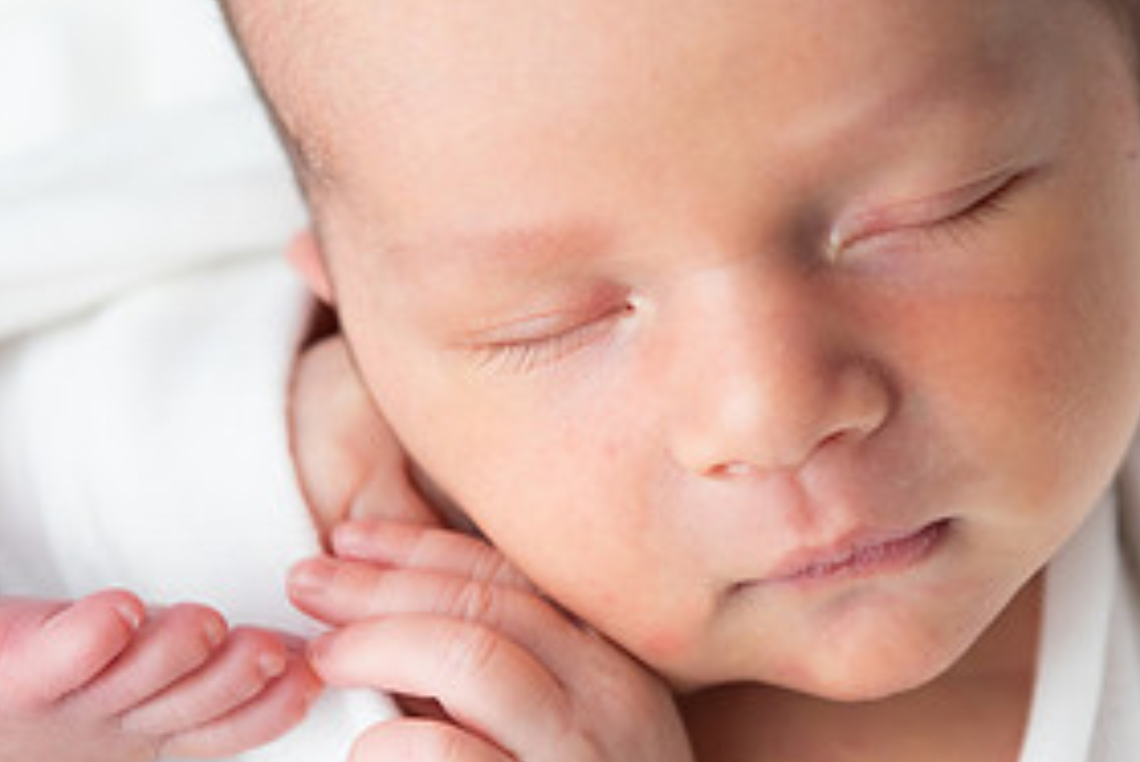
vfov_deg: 9.5
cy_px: 422
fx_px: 4594
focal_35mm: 145
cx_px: 765
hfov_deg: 14.1
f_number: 3.5
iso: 250
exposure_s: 1/200
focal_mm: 70
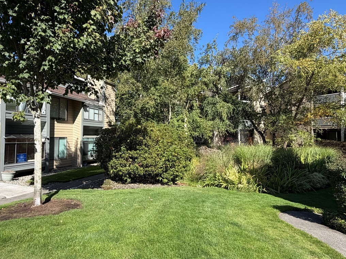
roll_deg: -0.4
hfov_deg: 75.9
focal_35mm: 22
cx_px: 147
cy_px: 131
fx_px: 220
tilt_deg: +1.2
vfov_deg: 61.1
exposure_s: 1/770
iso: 40
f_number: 2.2
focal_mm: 2.22
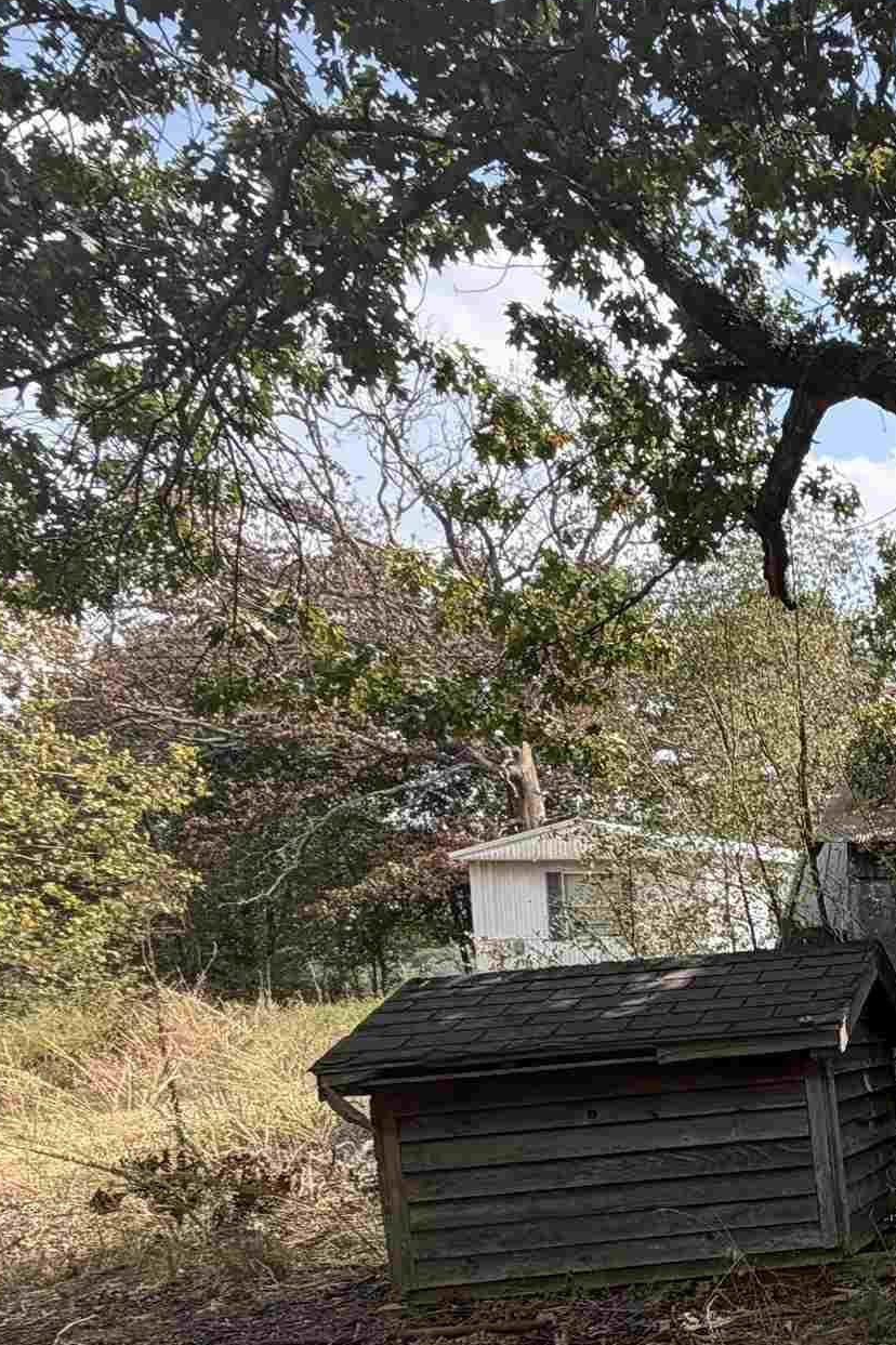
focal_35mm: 36
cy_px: 1058
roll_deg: +1.5
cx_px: 1354
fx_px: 1345
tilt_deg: -5.8
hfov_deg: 26.4
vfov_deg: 50.2
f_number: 2.2
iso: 40
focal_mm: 2.22
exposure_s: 1/607
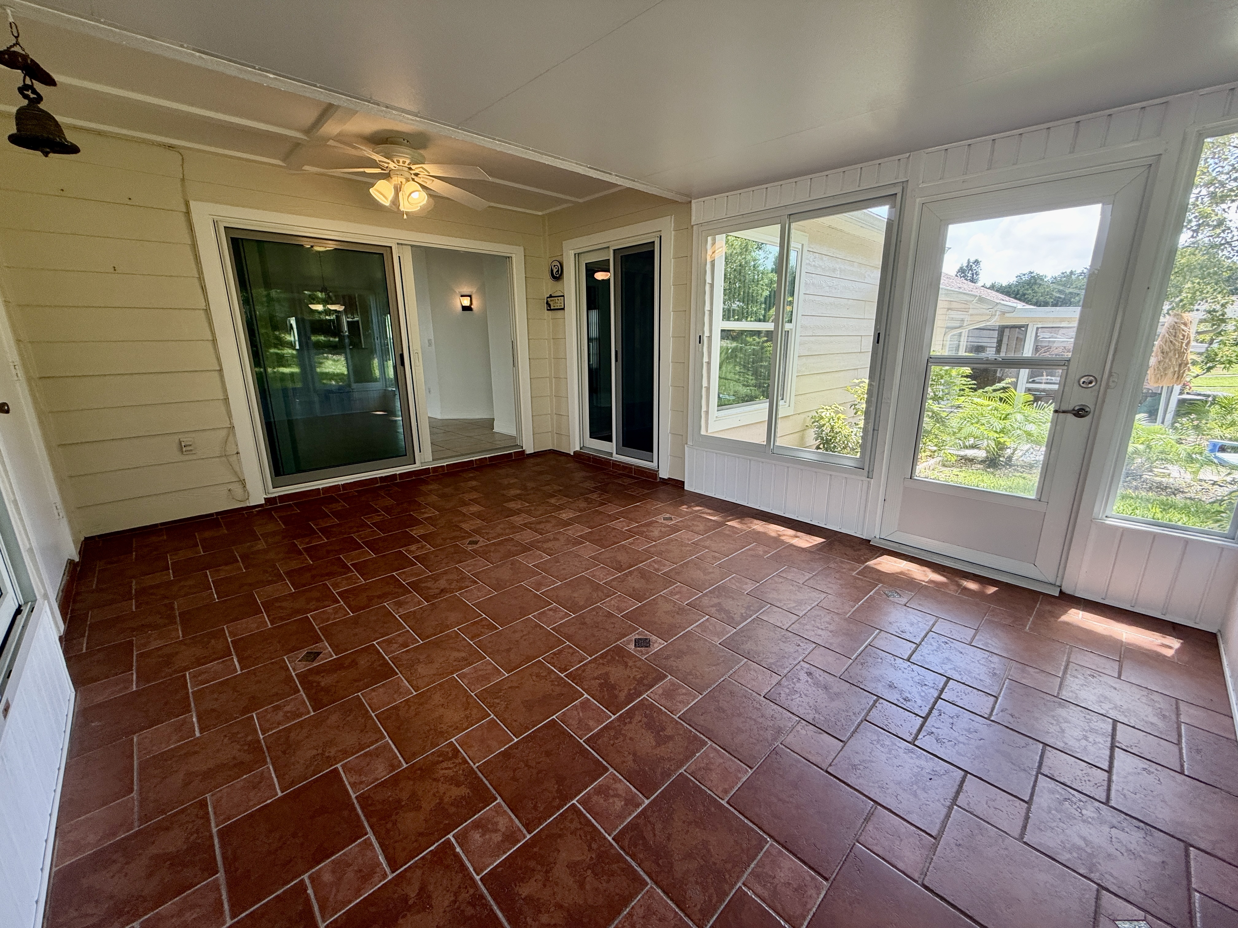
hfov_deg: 102.1
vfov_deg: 85.7
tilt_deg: -14.7
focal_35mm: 14
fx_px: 501
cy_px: 464
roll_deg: +1.2
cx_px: 619
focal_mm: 2.22
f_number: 2.2
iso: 64
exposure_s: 1/121
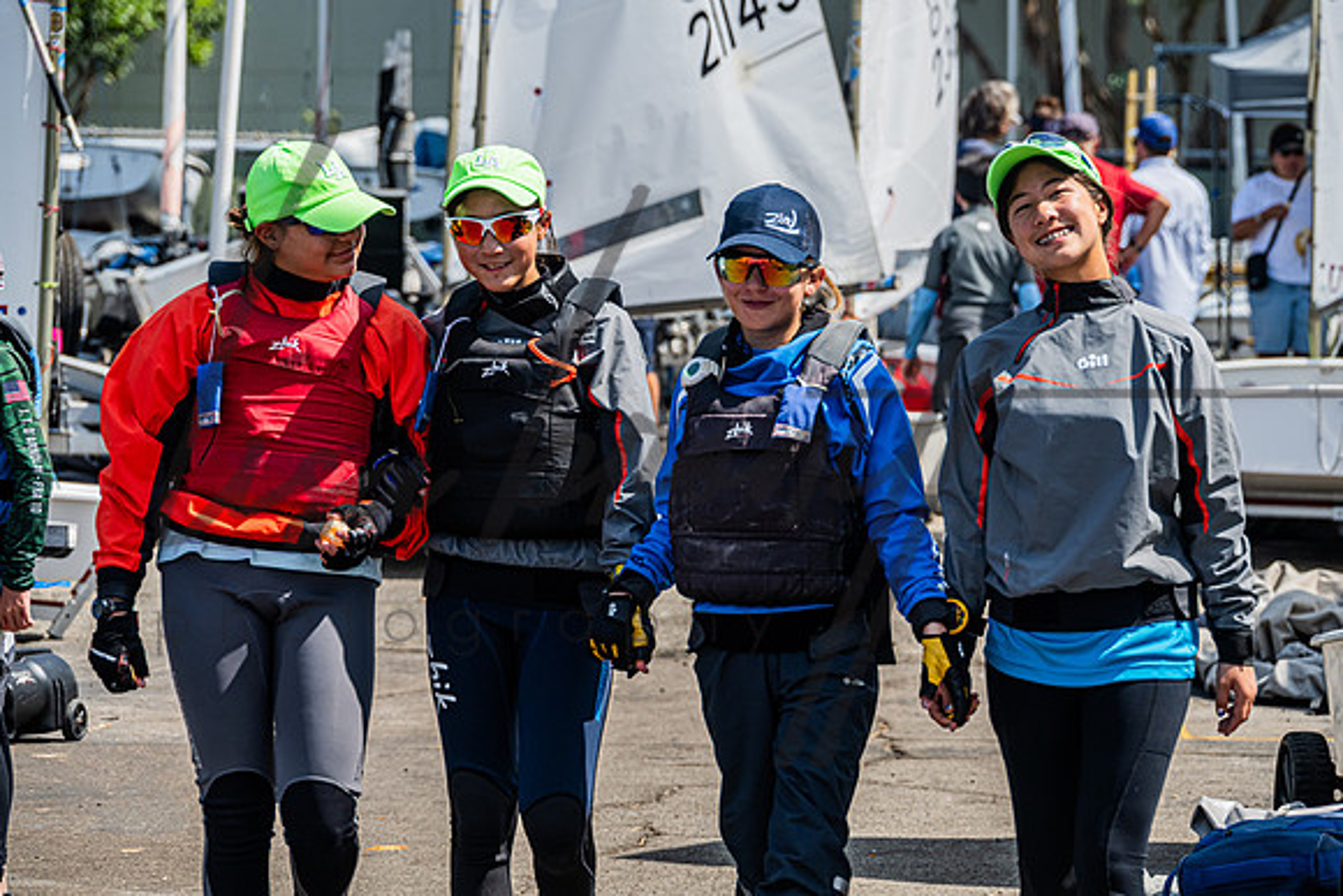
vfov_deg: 6.7
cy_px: 396
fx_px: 7706
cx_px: 695
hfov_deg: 10.0
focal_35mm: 207
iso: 250
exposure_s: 1/1000
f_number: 7.6
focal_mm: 185
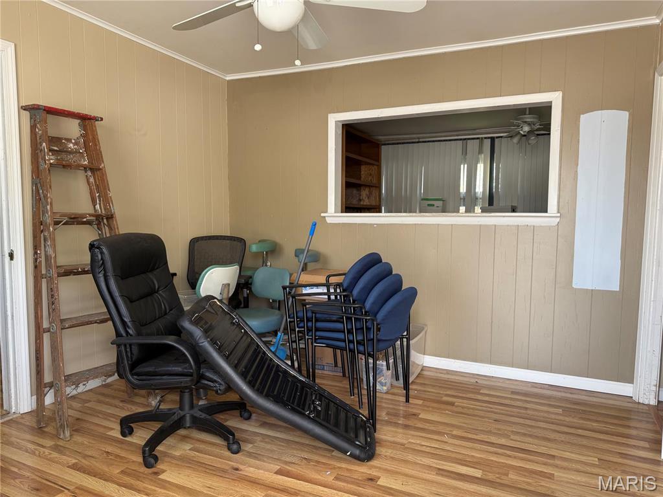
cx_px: 332
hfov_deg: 71.6
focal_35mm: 24
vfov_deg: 56.8
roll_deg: -0.2
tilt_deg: -3.5
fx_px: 460
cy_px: 248
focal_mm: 6.76
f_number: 1.78
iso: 100
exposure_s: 1/121
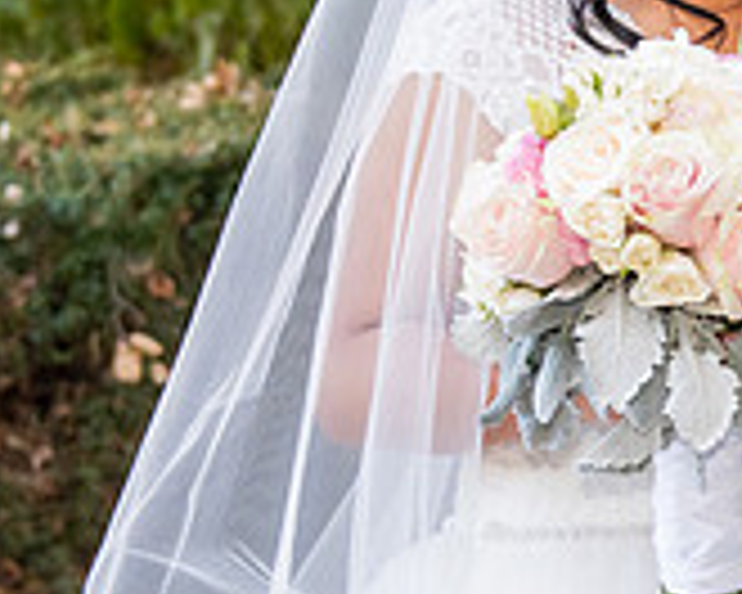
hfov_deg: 8.4
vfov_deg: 7.2
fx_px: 4743
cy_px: 279
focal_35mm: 216
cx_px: 1560
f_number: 4.5
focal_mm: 52
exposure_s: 1/200
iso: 640
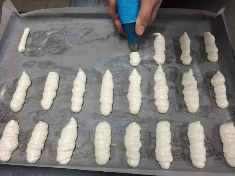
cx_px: 118
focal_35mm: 30
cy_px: 88
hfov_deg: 60.0
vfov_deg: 46.8
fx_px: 204
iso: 40
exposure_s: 1/40
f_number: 2.2
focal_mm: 4.12
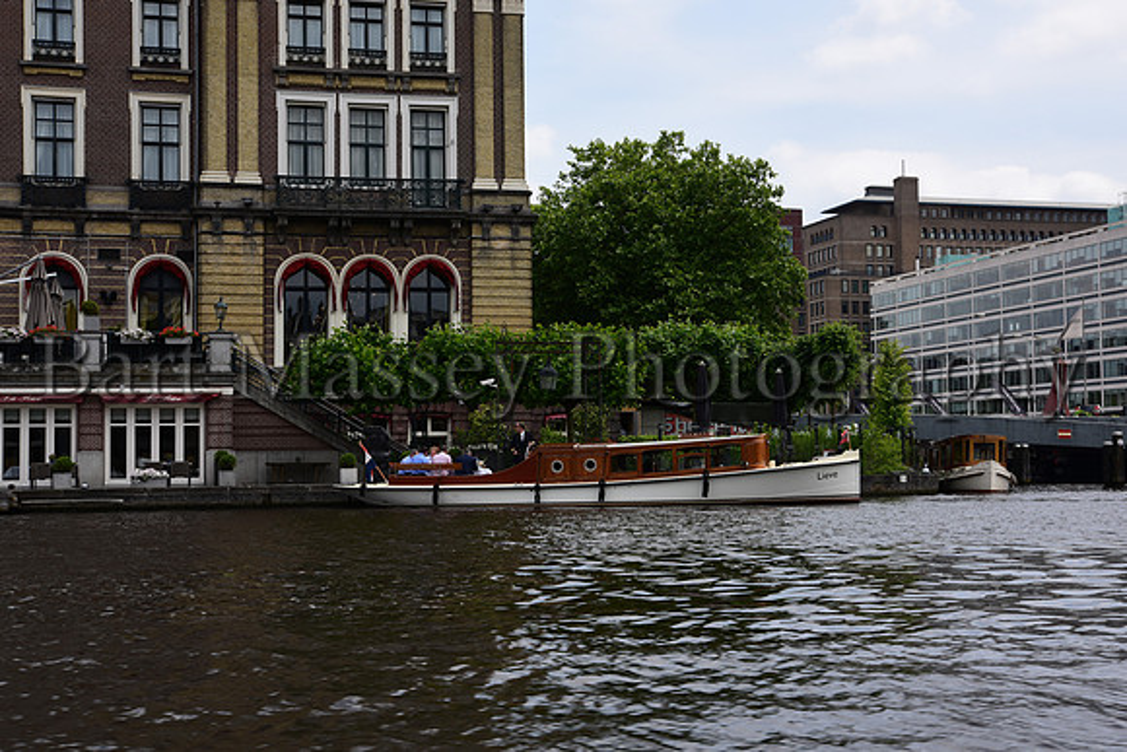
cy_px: 376
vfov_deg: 26.0
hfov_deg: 38.2
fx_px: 1628
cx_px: 564
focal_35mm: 52
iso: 110
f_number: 11
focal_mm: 52
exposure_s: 1/160
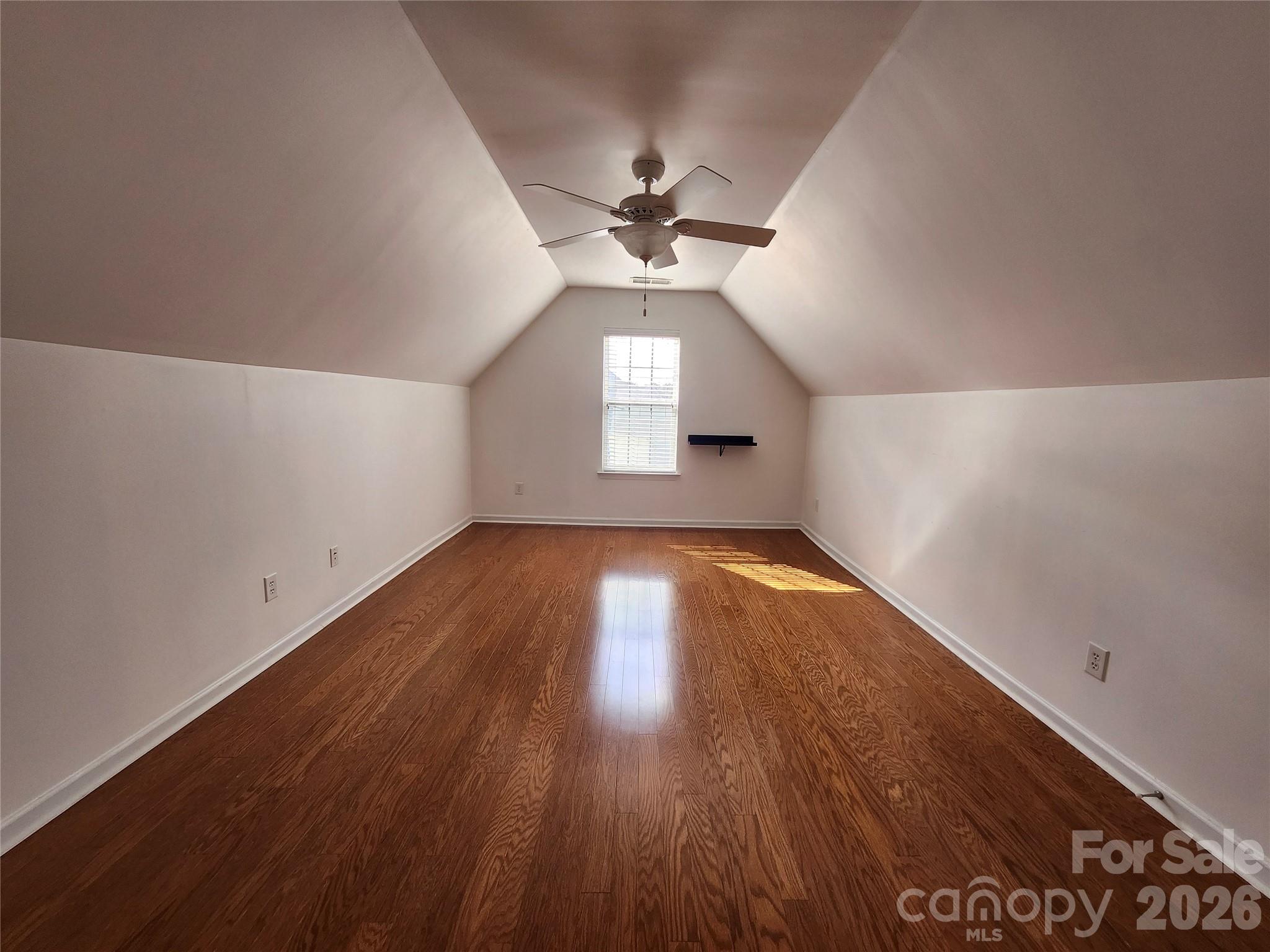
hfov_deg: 106.2
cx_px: 635
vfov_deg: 89.9
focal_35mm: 13
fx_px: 477
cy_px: 476
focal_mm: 1.74
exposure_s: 1/60
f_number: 2.2
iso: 100
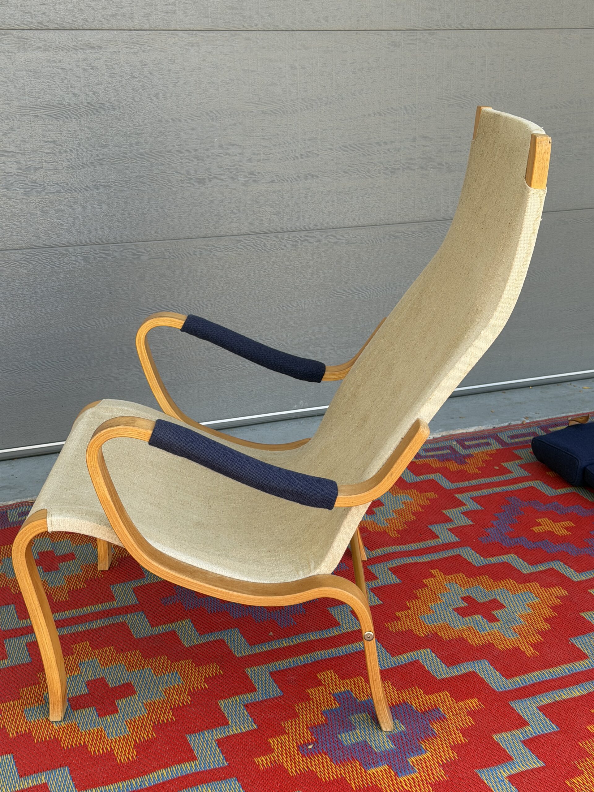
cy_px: 396
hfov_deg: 30.3
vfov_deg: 39.7
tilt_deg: -14.8
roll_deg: +2.5
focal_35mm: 48
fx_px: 1098
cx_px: 297
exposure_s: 1/246
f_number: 1.78
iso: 64
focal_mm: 6.76
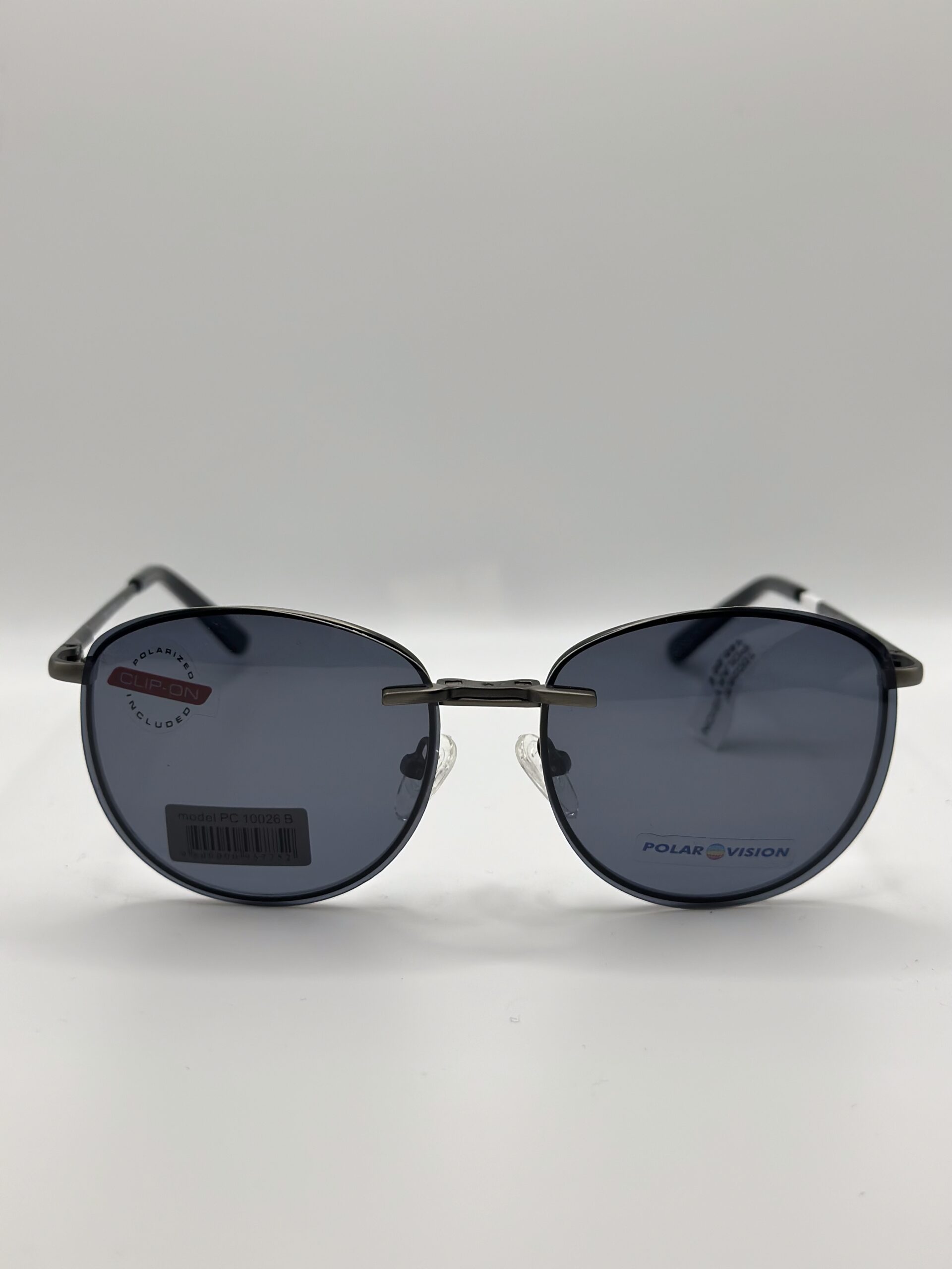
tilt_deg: -18.3
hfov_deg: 30.3
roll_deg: +0.8
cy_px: 634
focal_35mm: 48
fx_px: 1760
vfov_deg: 39.7
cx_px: 476
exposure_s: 1/756
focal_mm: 6.86
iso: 80
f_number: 1.78
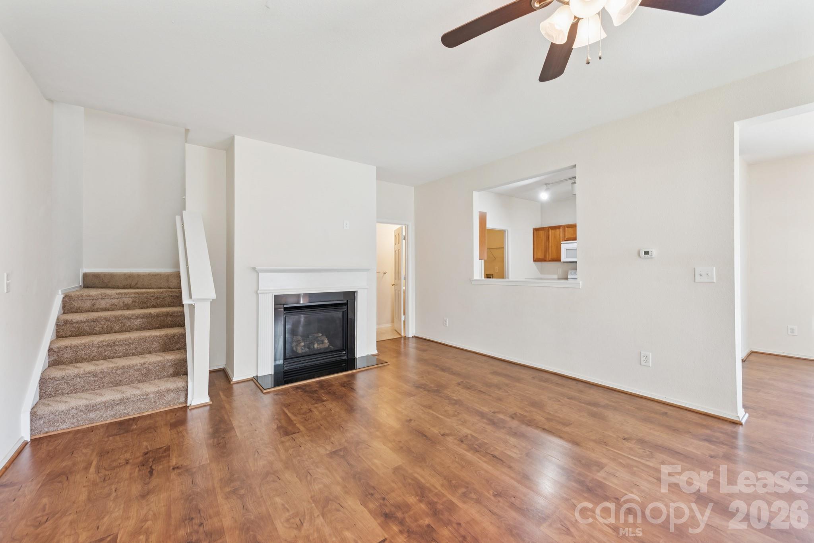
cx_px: 407
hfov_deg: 104.3
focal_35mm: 14
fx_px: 317
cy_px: 272
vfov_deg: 81.2
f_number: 9
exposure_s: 1/5
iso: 200
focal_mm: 14
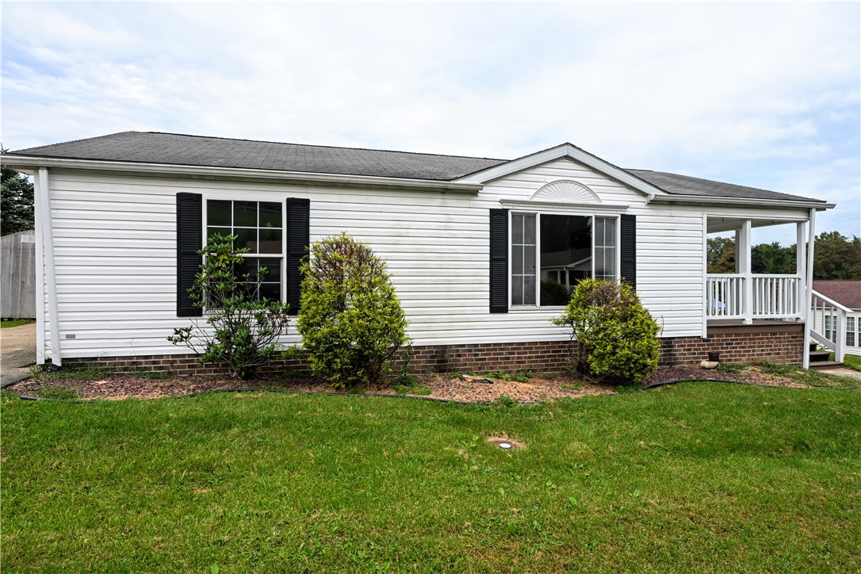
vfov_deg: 61.3
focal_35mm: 20
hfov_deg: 83.3
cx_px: 430
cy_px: 287
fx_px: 484
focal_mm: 13.5
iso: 100
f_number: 8
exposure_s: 1/125
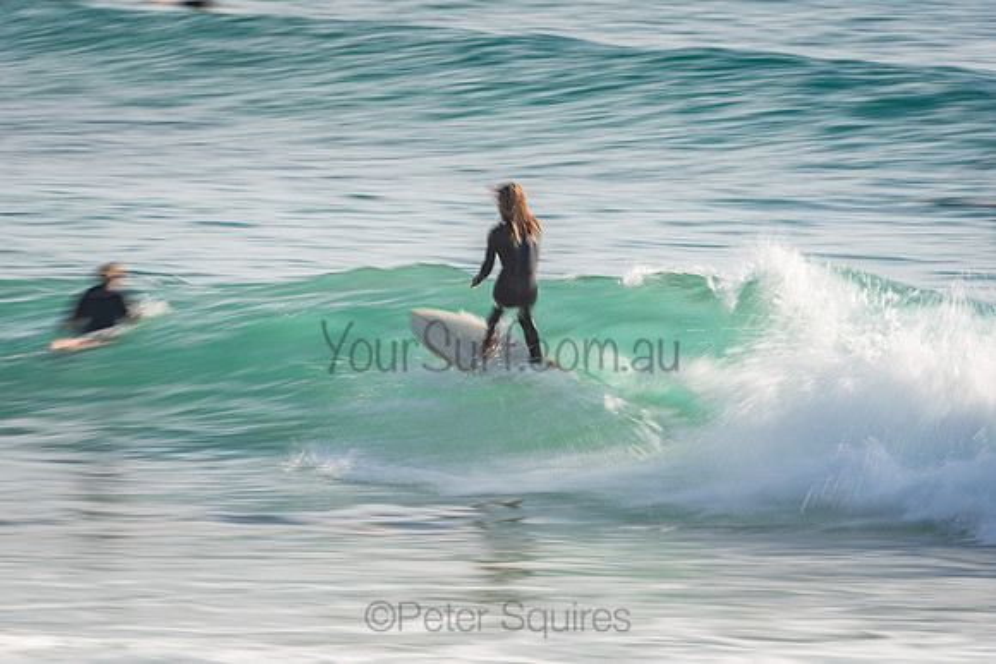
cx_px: 498
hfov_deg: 4.1
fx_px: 13836
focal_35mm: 500
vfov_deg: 2.8
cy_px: 332
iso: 31
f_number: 11
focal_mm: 500
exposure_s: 1/20
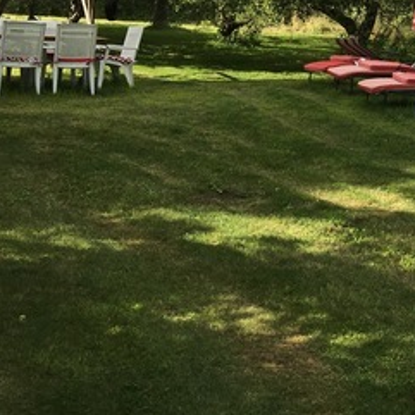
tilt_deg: -0.7
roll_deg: -0.2
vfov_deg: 23.6
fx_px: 963
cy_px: 34
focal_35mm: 71
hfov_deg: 22.8
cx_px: 461
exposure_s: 1/927
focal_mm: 4.15
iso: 25
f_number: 2.2
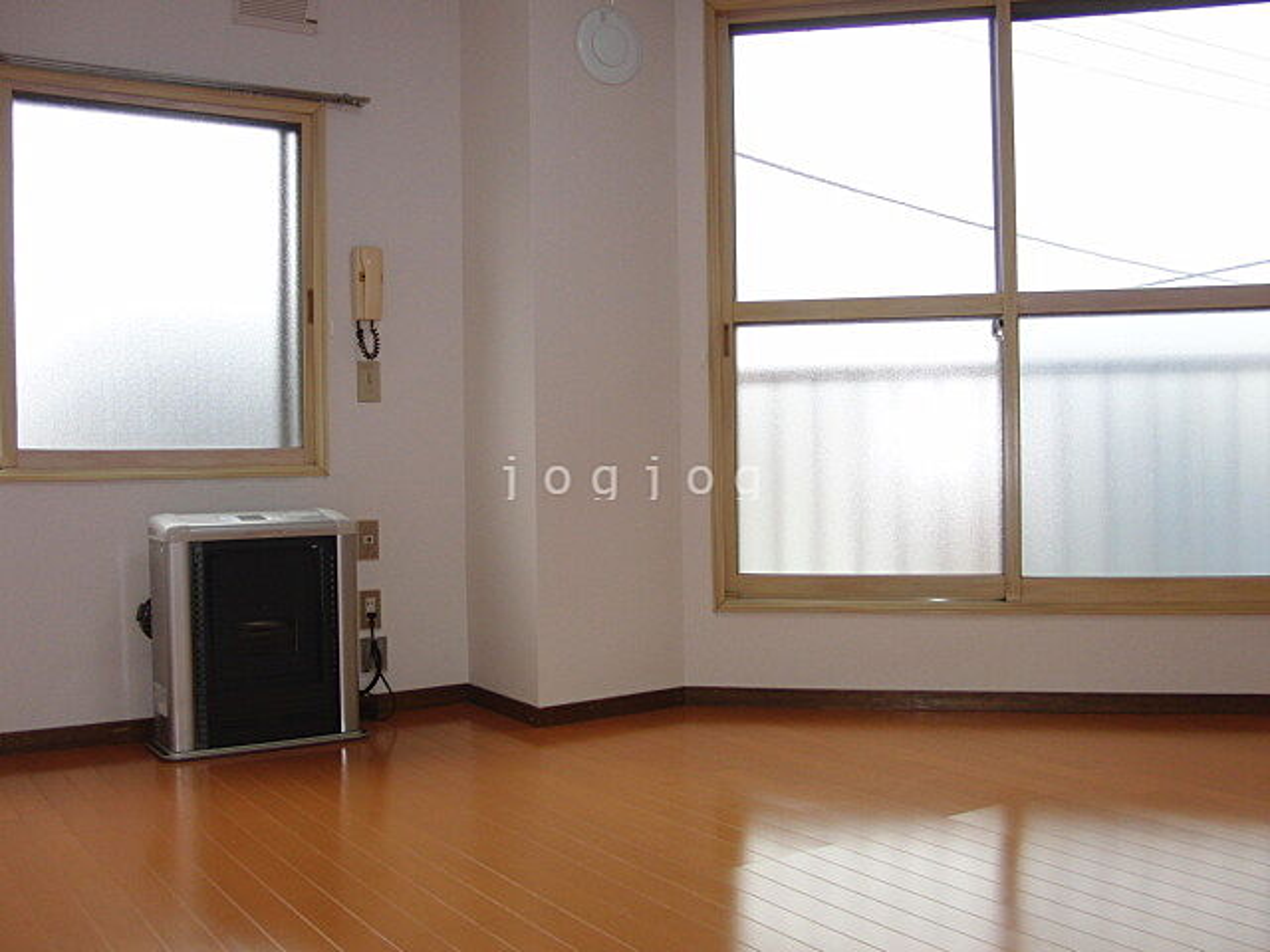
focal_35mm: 37
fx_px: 1357
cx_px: 635
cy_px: 476
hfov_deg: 50.1
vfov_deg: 38.7
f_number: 3.6
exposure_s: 1/80
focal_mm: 6.42
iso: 160
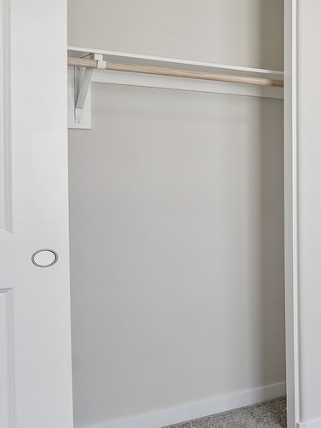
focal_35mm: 47
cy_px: 194
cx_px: 745
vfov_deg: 40.4
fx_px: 581
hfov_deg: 15.9
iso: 400
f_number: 8
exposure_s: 1/25
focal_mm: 12
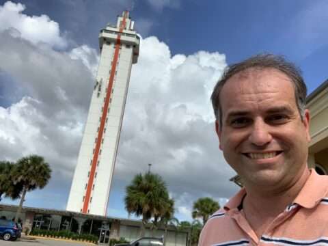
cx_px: 164
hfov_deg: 56.8
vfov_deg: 44.2
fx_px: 303
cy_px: 123
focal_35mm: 32
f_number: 2.2
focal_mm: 2.87
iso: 16
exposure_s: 1/770
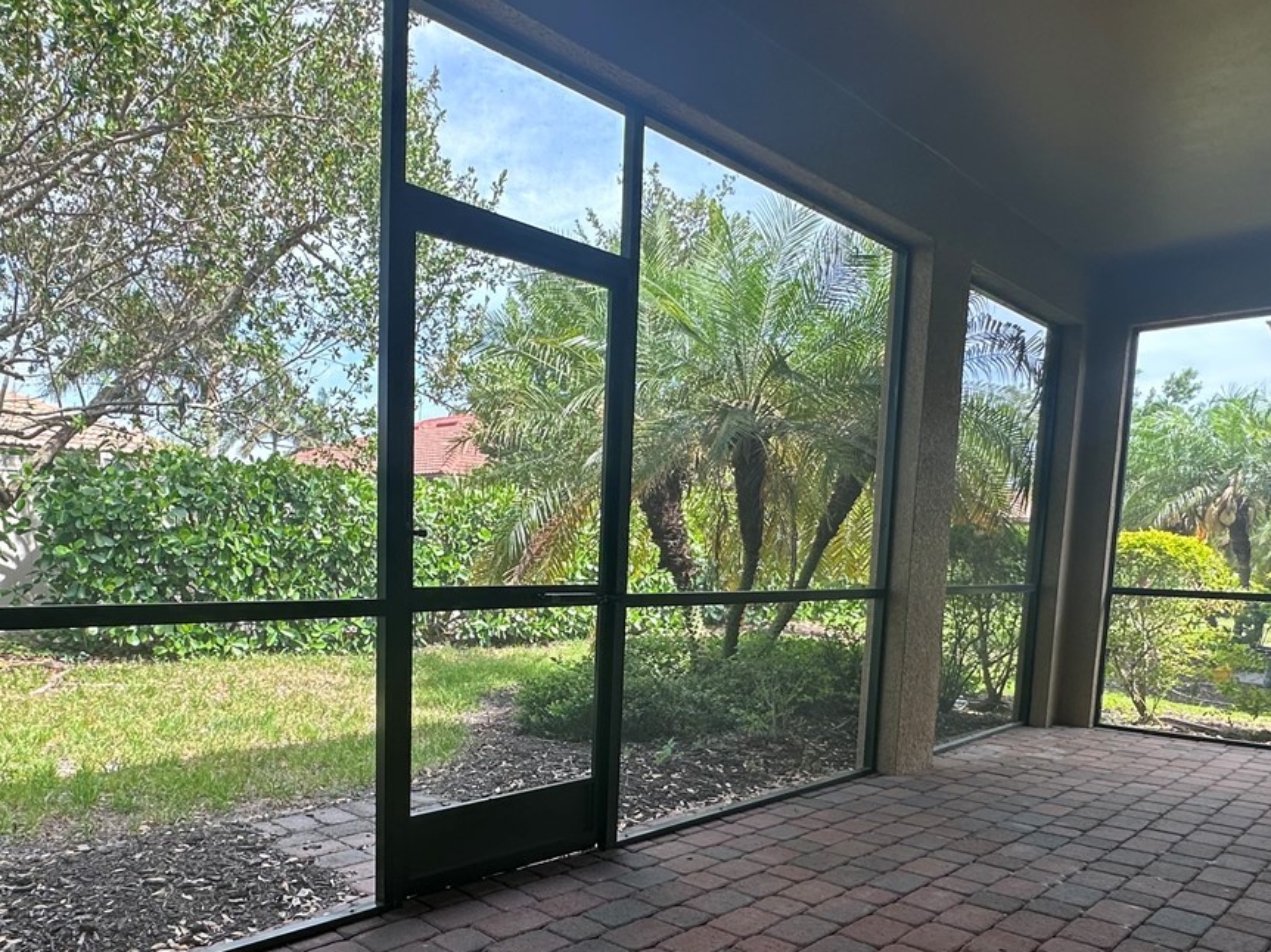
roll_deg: -1.6
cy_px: 665
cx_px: 571
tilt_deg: -7.0
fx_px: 954
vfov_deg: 51.6
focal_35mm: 26
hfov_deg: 67.1
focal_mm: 2.22
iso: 40
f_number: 2.2
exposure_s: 1/200
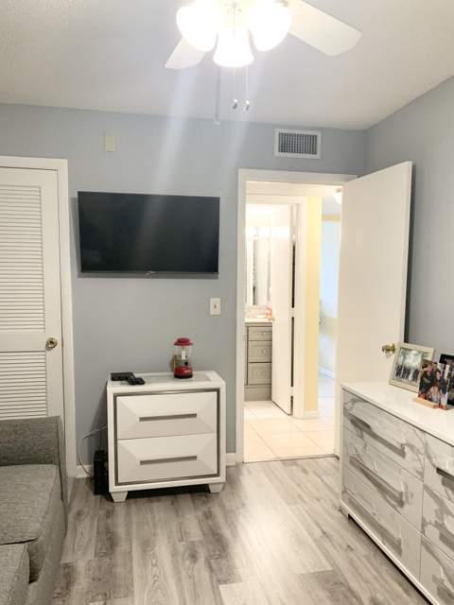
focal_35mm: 26
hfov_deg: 53.1
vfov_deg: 67.3
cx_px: 227
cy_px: 302
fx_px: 455
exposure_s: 1/60
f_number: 1.8
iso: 125
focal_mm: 4.25
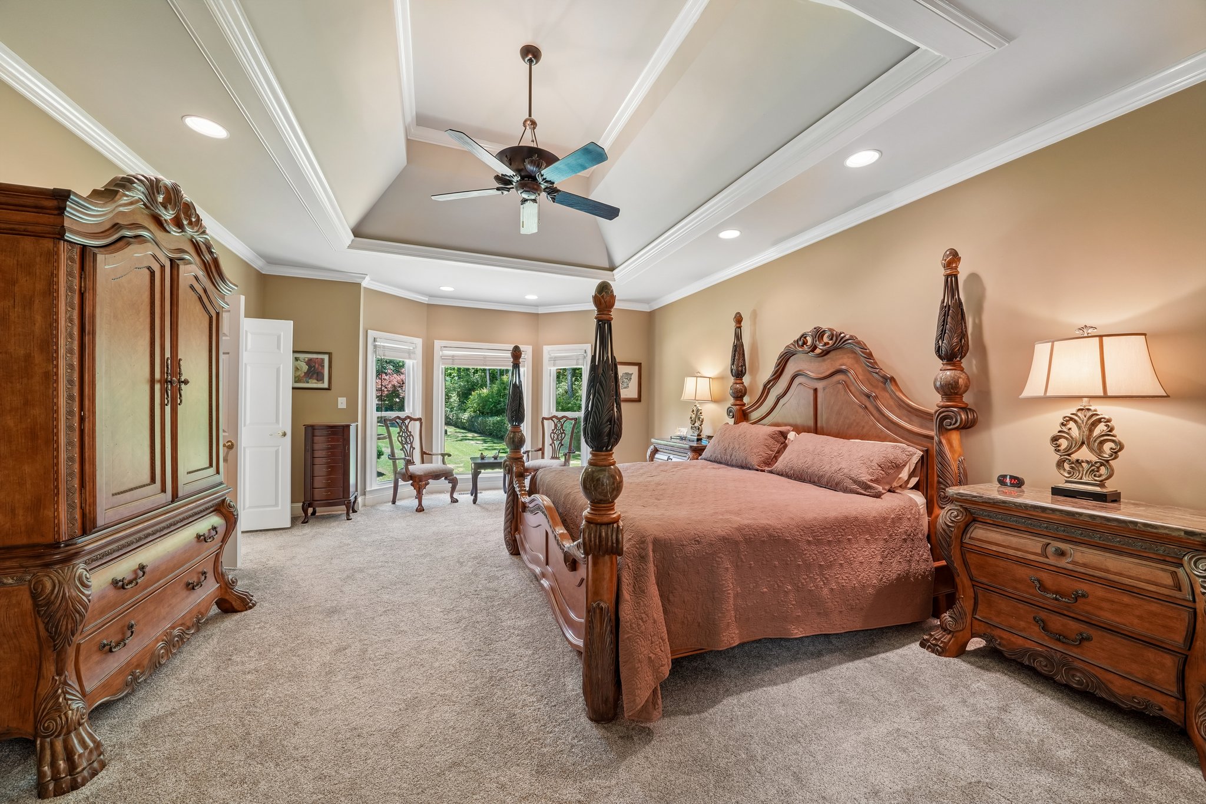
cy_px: 402
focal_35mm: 12
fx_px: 402
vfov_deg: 90.0
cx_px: 603
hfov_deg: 112.6
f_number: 8
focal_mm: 12
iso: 400
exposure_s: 1/10
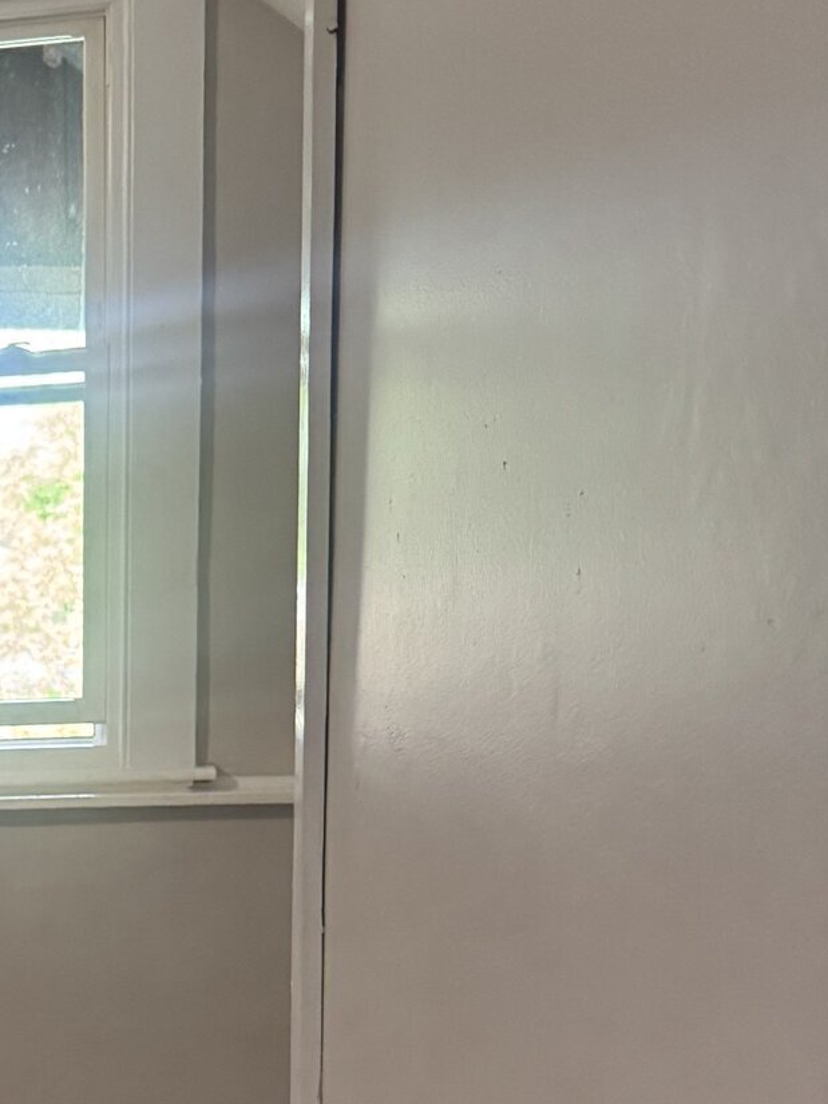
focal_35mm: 67
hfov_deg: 19.7
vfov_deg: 27.8
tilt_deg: -12.6
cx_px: -321
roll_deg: +3.7
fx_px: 2136
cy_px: 1021
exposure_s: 1/60
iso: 640
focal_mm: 6.76
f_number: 1.78
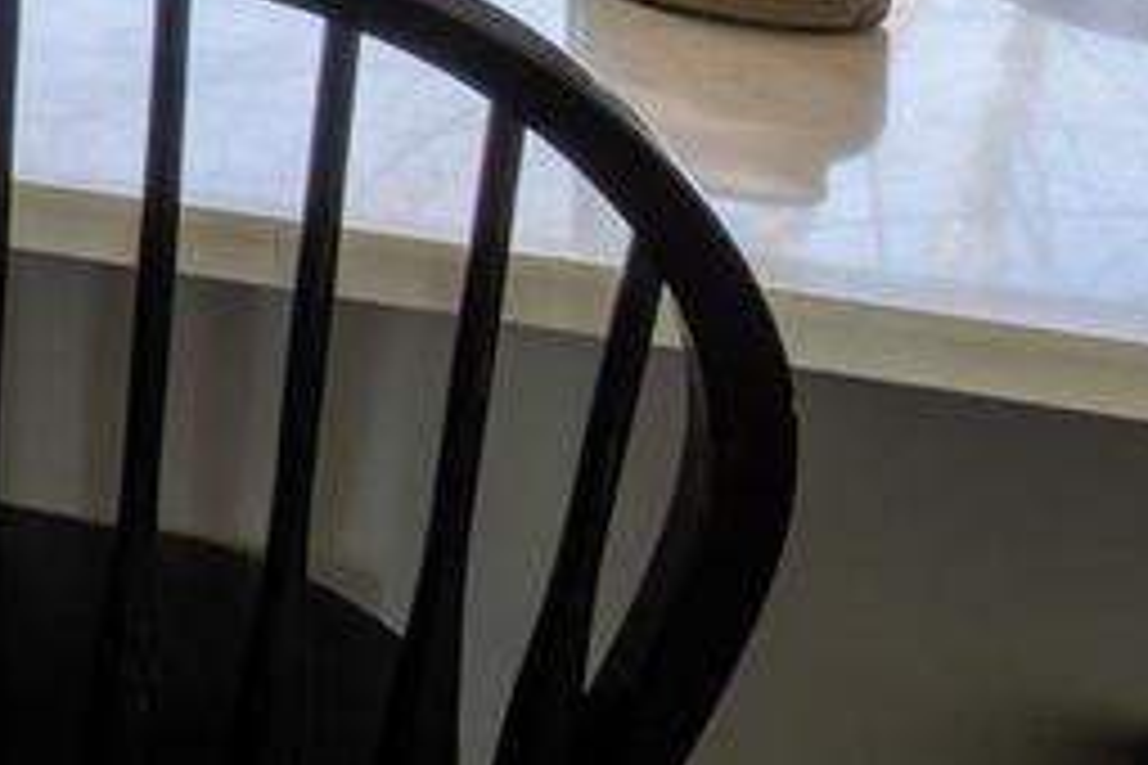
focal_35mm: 79
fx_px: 2519
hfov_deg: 14.4
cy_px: -909
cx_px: -1711
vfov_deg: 13.8
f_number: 7.1
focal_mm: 14
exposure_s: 1/80
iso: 320
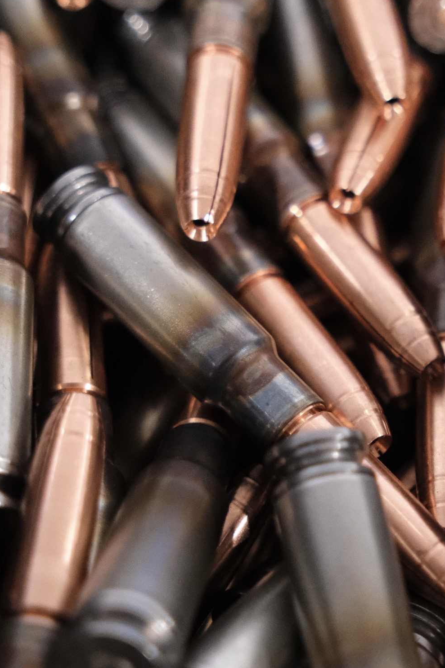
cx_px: 354
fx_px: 1391
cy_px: 382
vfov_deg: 27.0
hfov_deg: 18.0
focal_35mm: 75
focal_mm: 27.6
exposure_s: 1/90
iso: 6400
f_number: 2.8
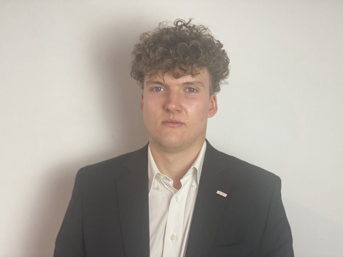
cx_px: 172
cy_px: 128
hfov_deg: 36.8
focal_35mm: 52
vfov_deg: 28.0
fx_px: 515
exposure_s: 1/100
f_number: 2
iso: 160
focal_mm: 6
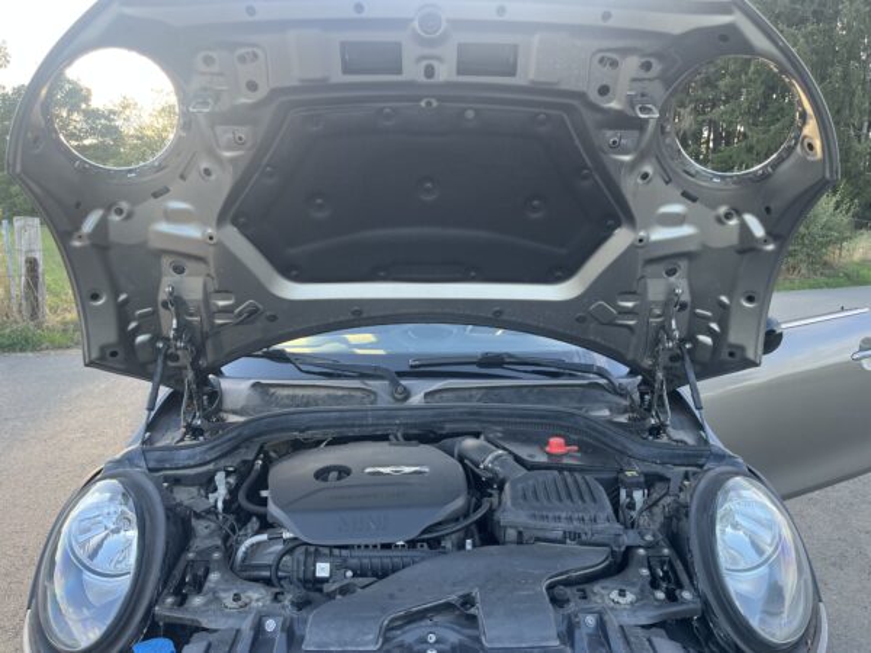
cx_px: 436
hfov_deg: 67.3
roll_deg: -0.1
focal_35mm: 26
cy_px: 326
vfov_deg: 53.1
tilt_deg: -9.4
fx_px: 654
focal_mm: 5.1
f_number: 1.6
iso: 64
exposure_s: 1/143
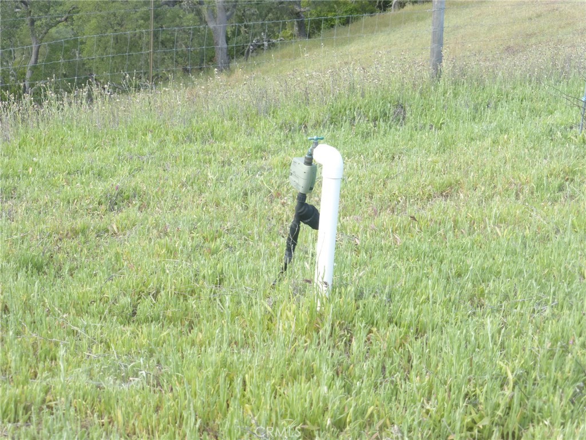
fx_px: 1270
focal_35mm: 75
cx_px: 293
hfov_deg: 26.0
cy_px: 220
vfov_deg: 19.6
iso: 100
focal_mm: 13.3
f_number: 5
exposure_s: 1/125
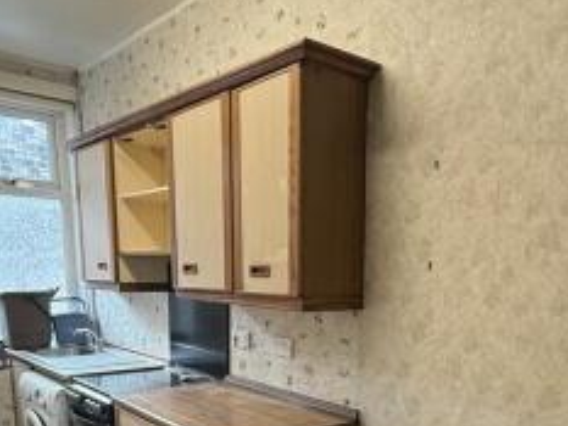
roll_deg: -1.1
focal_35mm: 35
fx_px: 575
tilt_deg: -12.4
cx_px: 316
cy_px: 400
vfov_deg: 37.5
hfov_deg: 52.5
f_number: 2.2
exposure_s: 1/100
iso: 160
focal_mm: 2.22
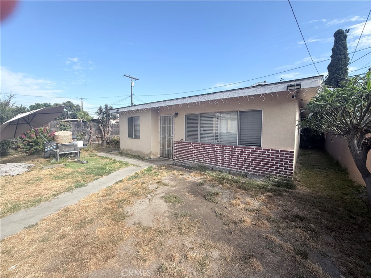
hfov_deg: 102.1
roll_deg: -0.6
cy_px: 139
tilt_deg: -2.6
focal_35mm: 14
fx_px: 150
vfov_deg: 85.7
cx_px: 186
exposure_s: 1/955
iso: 50
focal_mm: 2.22
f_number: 2.2
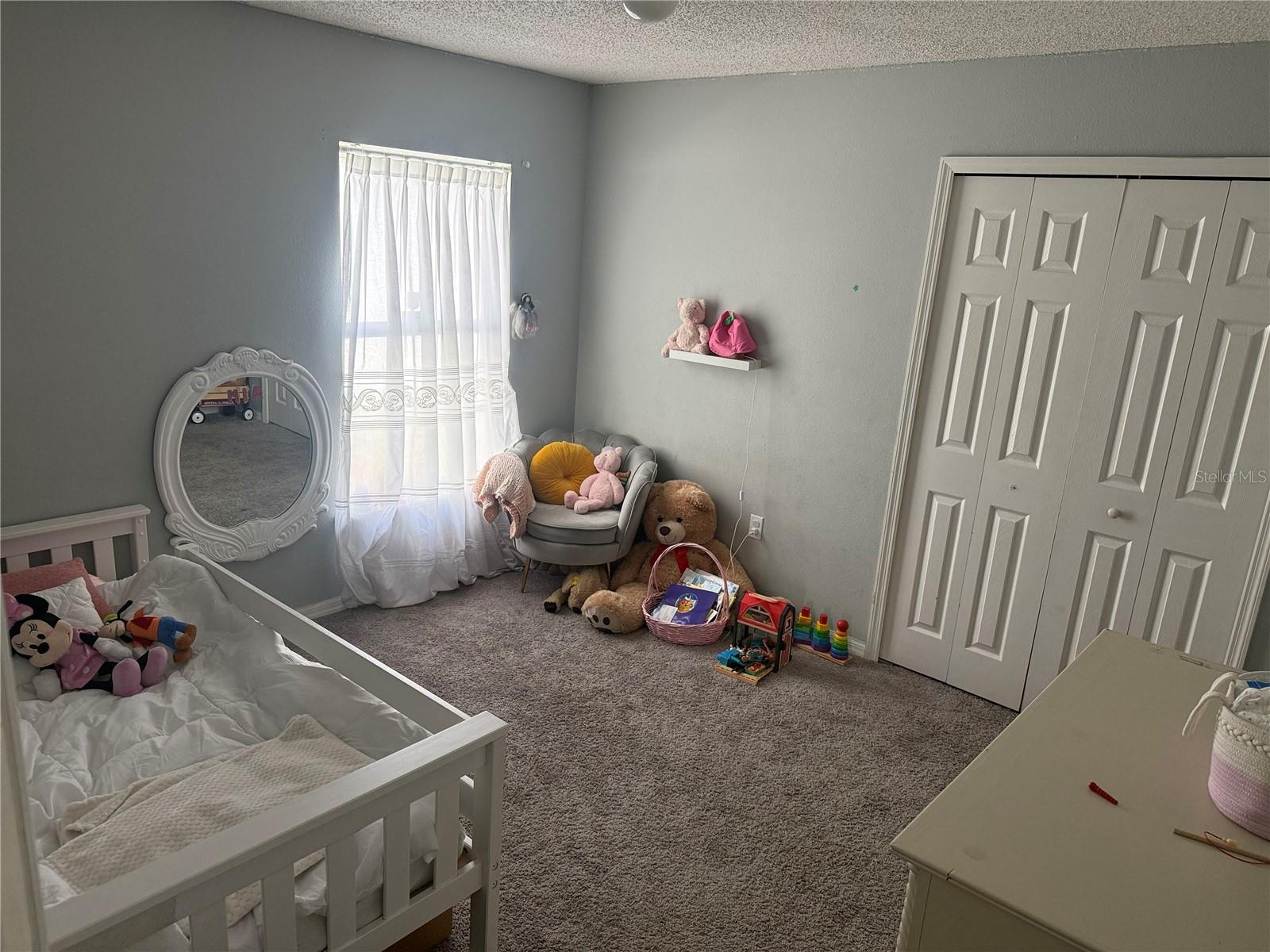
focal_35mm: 24
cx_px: 635
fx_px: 881
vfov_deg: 56.8
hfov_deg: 71.6
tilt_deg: -14.5
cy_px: 476
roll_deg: -4.5
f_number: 1.78
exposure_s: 1/190
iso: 200
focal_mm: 6.76
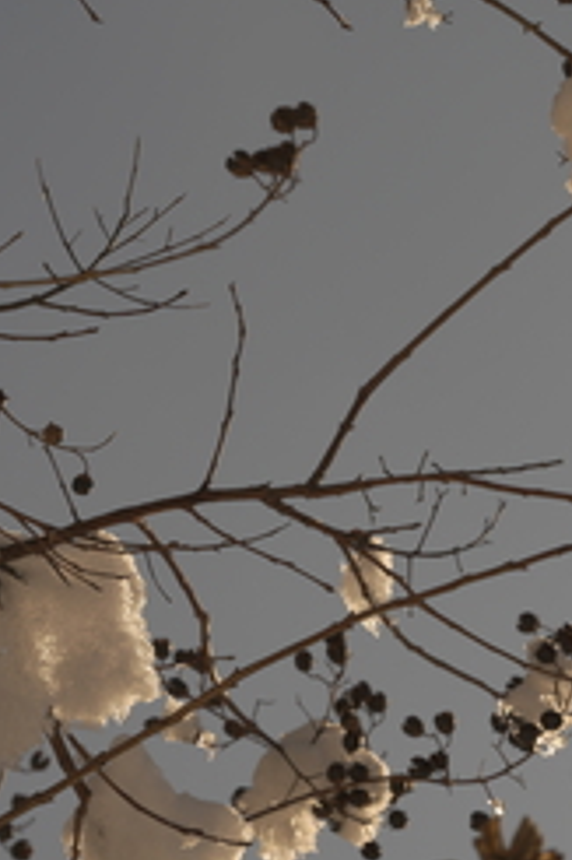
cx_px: 646
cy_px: 460
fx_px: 4964
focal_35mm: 208
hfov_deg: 6.6
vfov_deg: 9.9
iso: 100
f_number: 9
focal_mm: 85
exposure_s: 1/1250
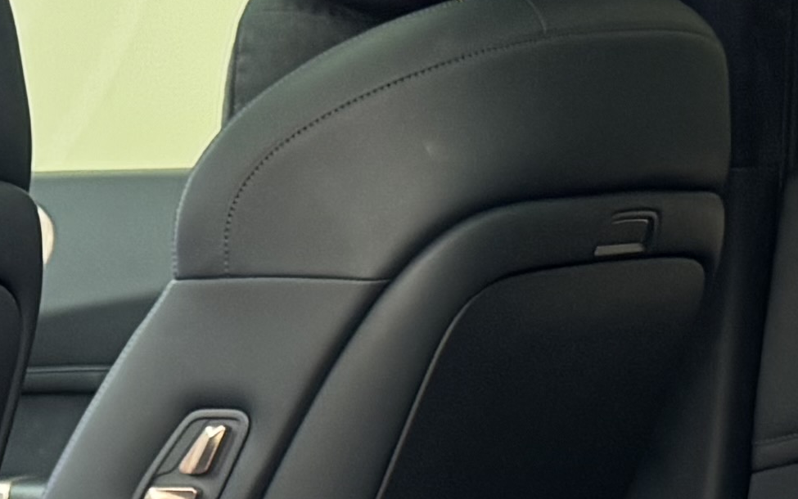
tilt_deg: -11.4
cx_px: 552
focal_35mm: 149
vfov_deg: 8.6
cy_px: 812
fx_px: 3241
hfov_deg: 14.0
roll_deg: -0.6
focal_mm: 6.86
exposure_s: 1/50
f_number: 1.78
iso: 320
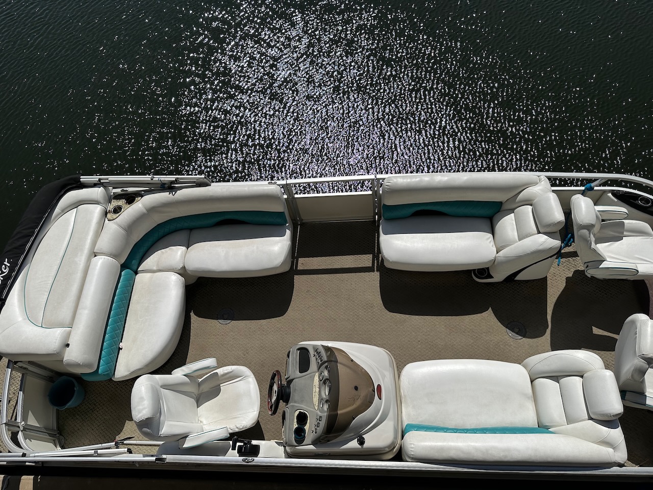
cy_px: 245
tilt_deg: -61.1
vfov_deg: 56.8
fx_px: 453
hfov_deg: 71.6
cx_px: 326
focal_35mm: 24
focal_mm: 6.86
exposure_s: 1/13699
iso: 80
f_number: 1.78
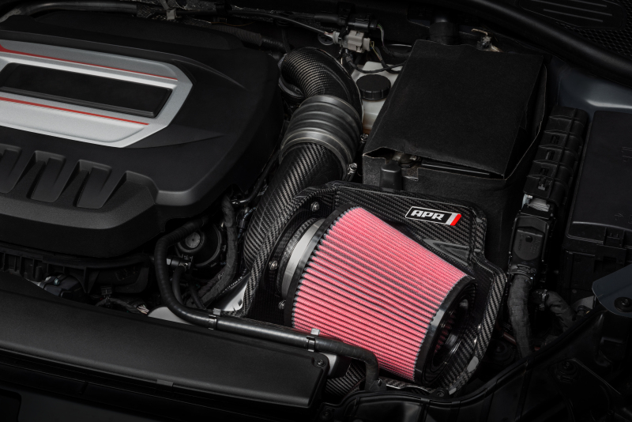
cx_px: 316
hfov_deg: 28.8
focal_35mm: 70
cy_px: 211
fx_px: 1229
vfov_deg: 19.5
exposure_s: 1/125
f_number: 22
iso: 400
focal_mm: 70
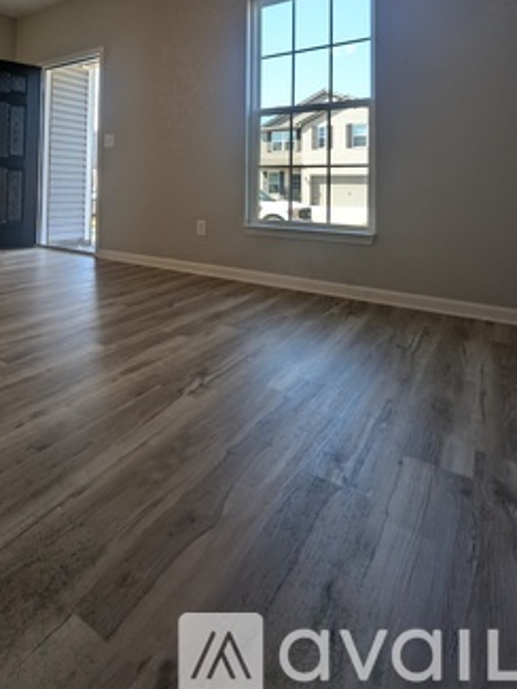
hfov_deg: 61.9
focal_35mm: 20
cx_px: 123
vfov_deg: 75.4
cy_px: 167
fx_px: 398
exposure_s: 1/257
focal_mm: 1.95
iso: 71
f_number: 2.2
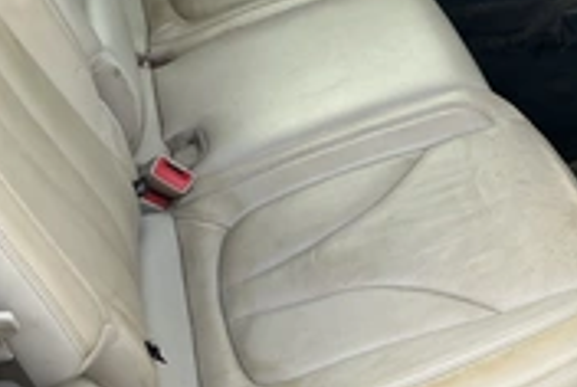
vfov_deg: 20.7
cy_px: 203
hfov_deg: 29.7
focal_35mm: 66
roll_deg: -2.1
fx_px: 1060
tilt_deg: -36.9
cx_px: 466
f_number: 1.8
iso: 32
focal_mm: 3
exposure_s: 1/122
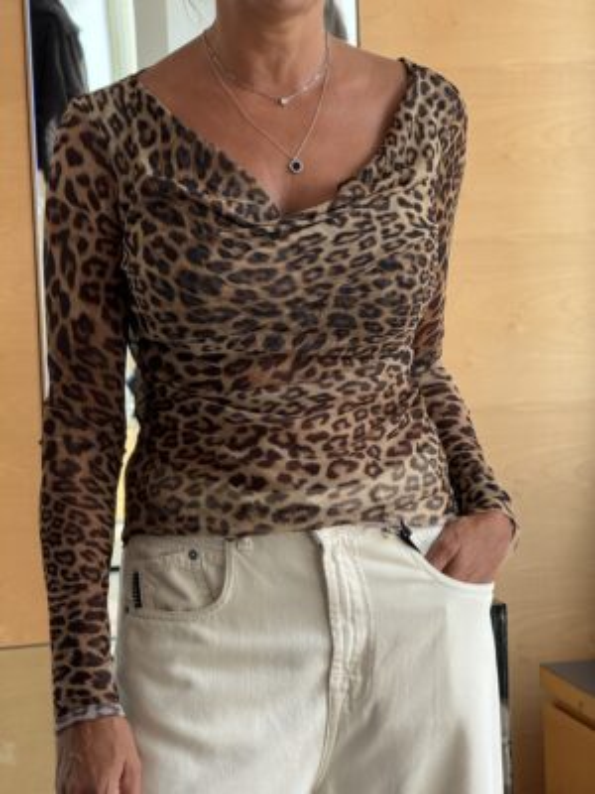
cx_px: 298
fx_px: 2750
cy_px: 397
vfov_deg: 16.4
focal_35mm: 120
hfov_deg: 12.3
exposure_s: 1/100
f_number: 2.8
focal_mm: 15.66
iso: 100
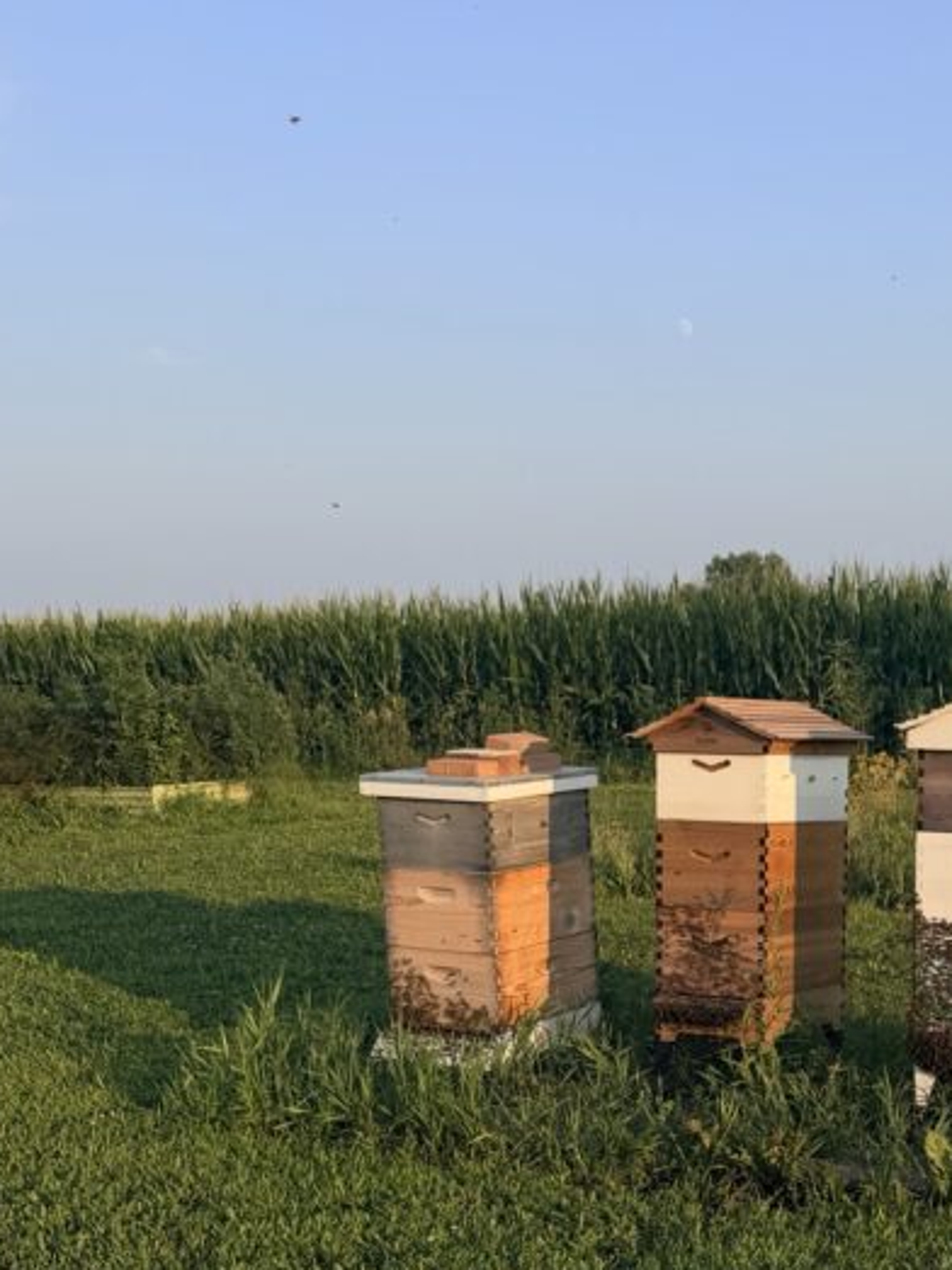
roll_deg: +0.8
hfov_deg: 29.3
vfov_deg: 39.2
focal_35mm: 47
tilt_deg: -10.4
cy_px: 969
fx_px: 1724
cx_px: 906
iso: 80
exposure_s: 1/2801
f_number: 1.78
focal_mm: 6.76
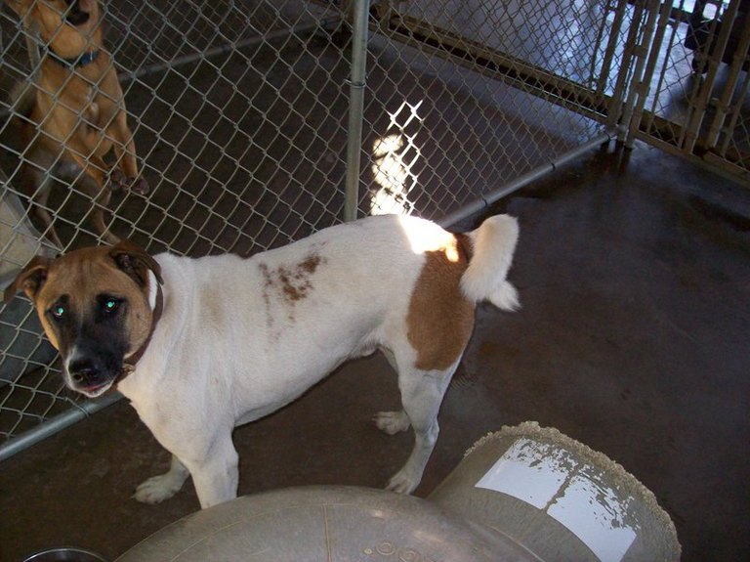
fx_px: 779
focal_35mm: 36
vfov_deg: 39.6
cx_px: 375
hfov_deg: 51.4
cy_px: 281
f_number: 2.7
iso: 200
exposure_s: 1/64
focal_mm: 6
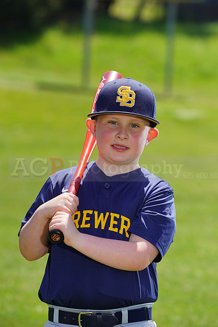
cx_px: 109
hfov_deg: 5.5
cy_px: 164
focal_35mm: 250
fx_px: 2269
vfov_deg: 8.2
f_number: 8
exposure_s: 1/250
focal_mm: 250
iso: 100
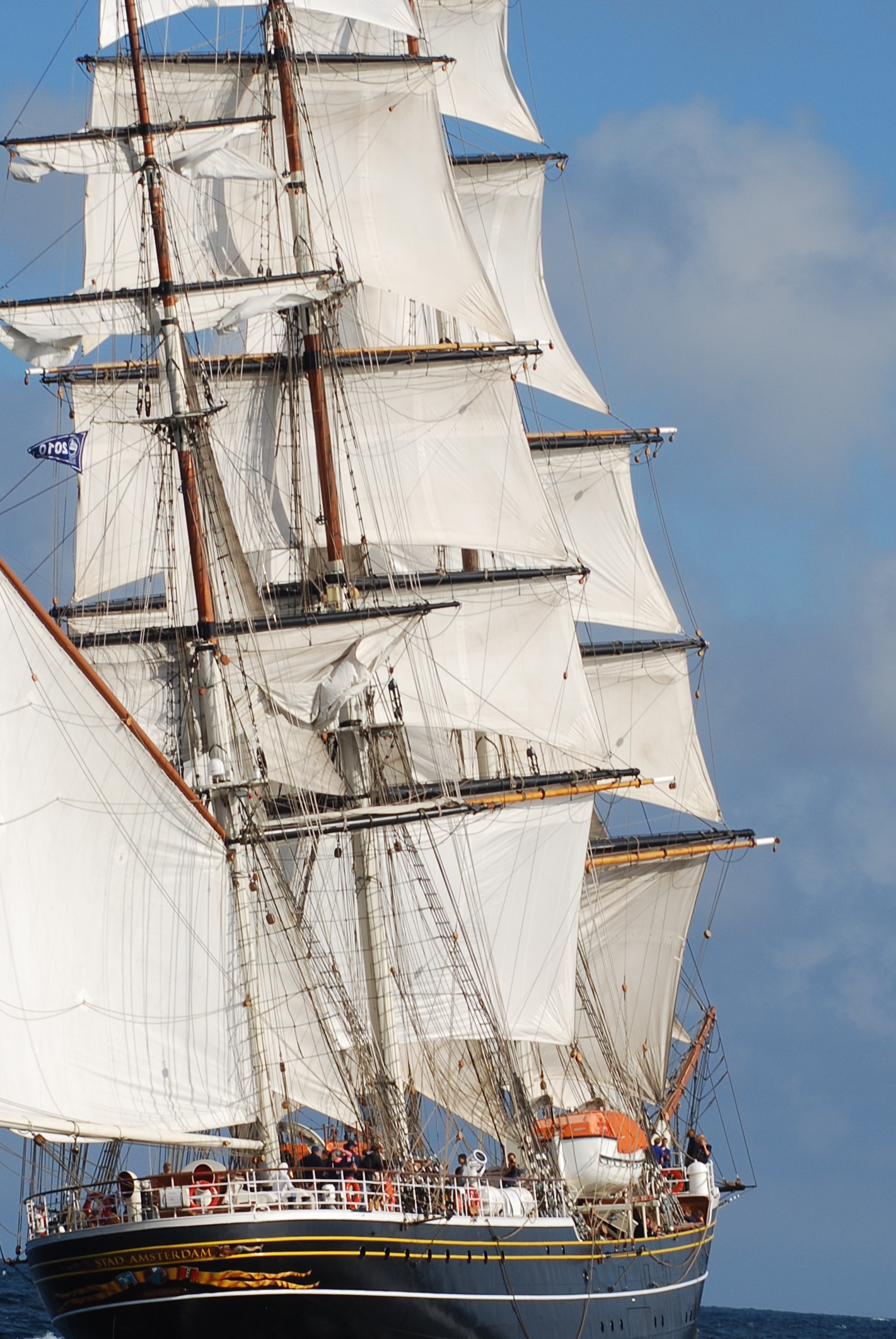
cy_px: 769
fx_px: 9676
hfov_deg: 5.3
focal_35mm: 260
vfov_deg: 7.9
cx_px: 272
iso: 100
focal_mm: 95
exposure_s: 1/320
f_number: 10
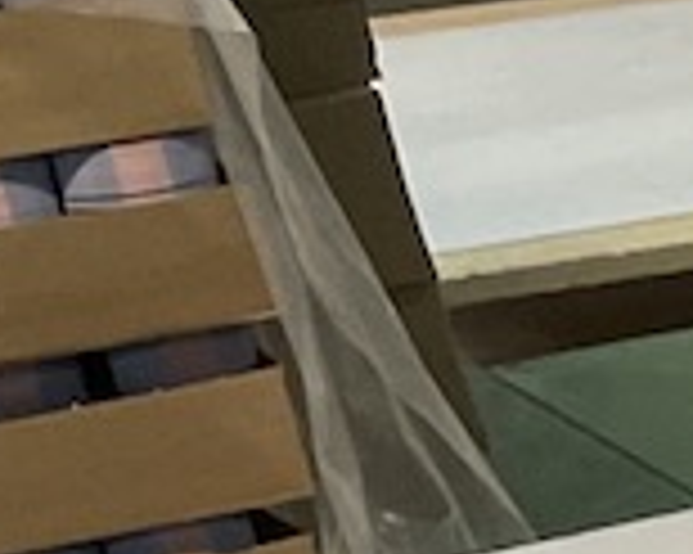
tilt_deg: -33.5
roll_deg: -2.3
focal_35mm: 199
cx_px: 2547
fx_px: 4079
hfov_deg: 7.5
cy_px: 1754
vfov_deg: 6.9
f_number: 1.6
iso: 125
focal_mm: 4.2
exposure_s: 1/100
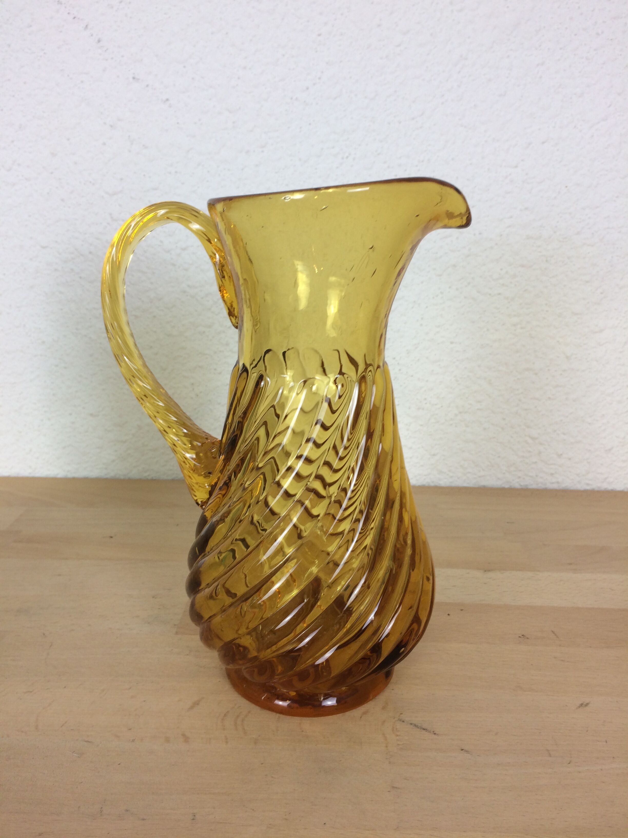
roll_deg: +0.8
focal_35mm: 29
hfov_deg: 48.2
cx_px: 314
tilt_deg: -16.2
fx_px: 701
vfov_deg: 61.7
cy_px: 419
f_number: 2.2
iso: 50
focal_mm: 4.15
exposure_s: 1/50
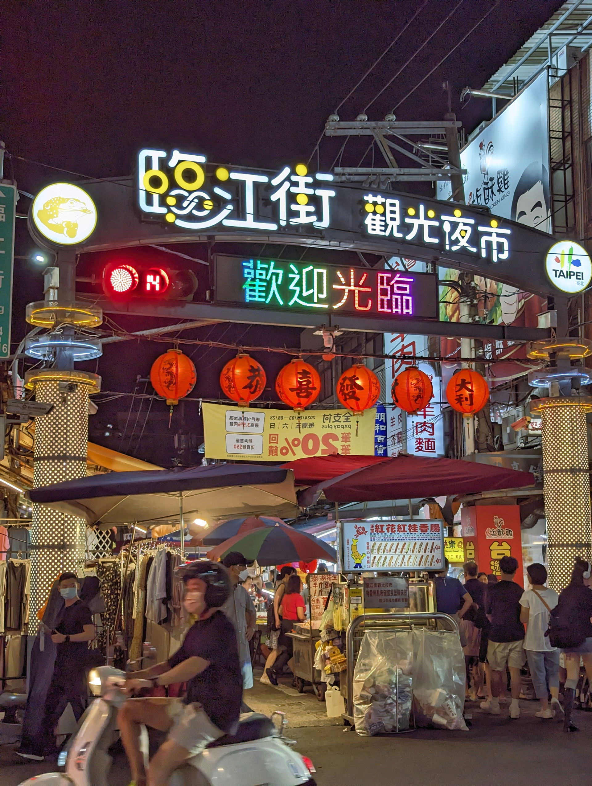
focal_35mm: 48
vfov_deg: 39.6
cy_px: 393
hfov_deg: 30.3
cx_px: 296
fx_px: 1092
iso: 57
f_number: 1.85
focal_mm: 6.81
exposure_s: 1/120
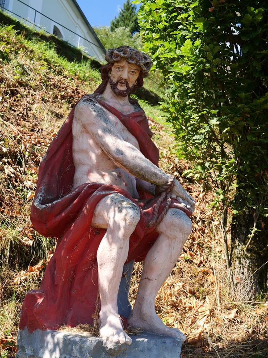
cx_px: 134
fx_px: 475
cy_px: 179
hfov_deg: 31.5
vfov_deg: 41.2
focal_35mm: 46
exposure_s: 1/200
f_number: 5
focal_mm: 23
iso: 100
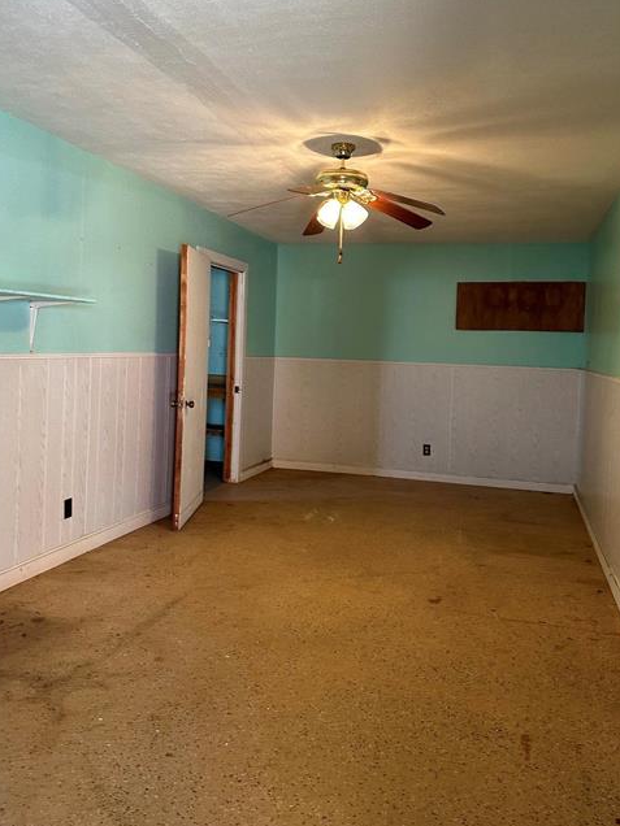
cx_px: 342
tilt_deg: +1.1
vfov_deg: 61.5
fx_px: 693
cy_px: 368
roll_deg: -2.7
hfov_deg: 48.2
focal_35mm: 29
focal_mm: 6.86
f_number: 1.78
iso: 250
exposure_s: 1/60
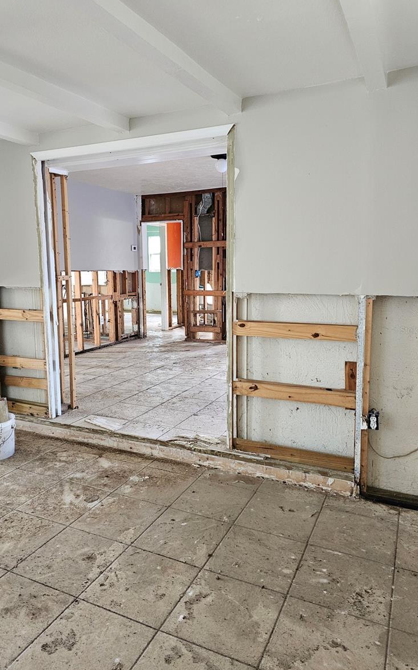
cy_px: 330
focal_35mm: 25
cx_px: 184
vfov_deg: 72.5
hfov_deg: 49.2
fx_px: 456
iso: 800
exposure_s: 1/120
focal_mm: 6.3
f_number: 1.7
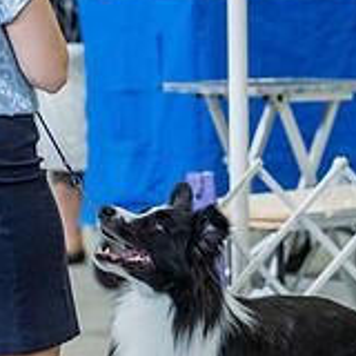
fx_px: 3165
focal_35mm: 272
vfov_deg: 6.4
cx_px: 169
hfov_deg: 6.4
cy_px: 149
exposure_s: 1/400
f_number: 4
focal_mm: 114
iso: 6400
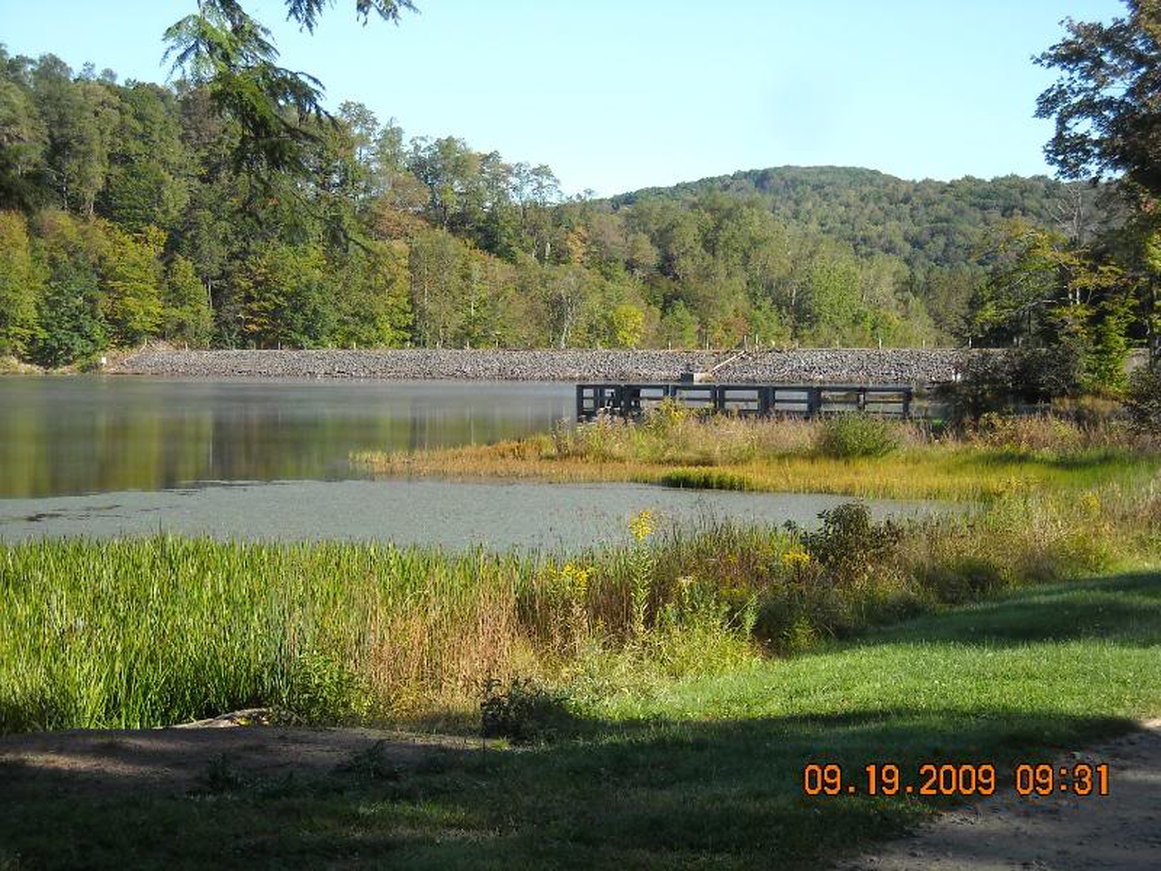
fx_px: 2549
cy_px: 436
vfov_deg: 19.4
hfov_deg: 25.7
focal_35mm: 76
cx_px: 580
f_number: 3.9
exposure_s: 1/272
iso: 64
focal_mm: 12.3
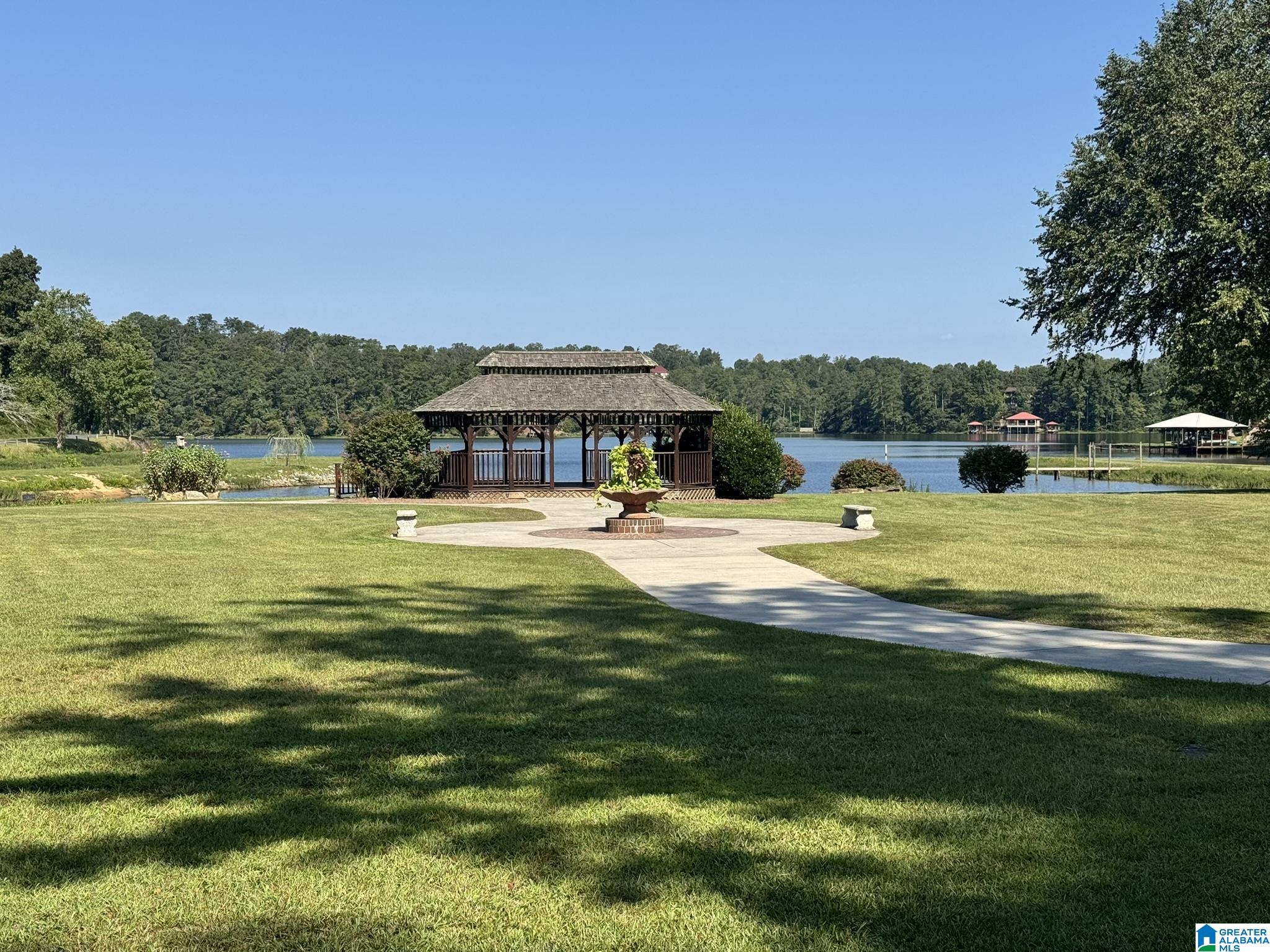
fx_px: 1761
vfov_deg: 30.3
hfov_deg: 39.7
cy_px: 476
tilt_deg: -2.0
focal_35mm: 48
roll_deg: +0.1
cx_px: 635
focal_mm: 6.76
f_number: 1.78
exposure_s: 1/4310
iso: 64
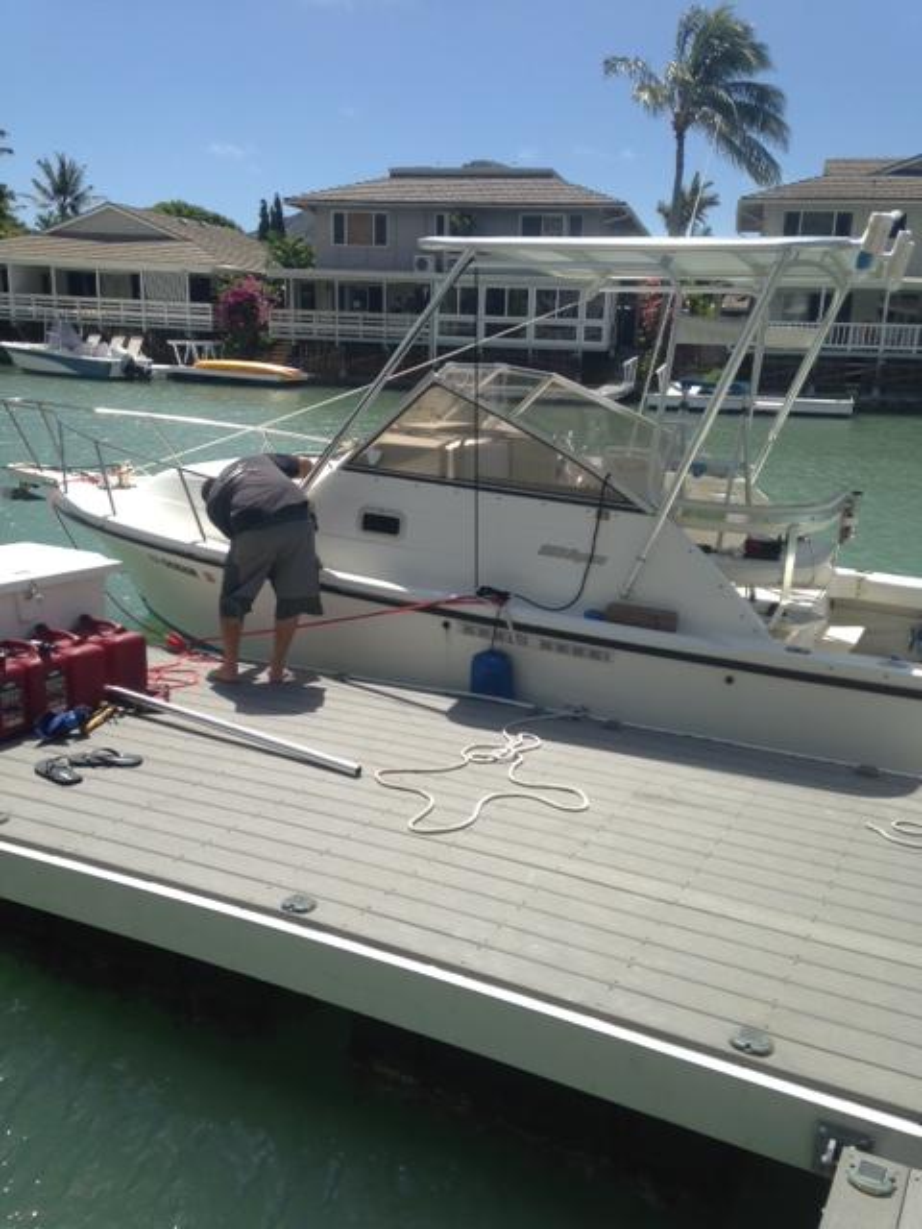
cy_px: 614
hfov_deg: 42.9
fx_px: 1172
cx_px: 461
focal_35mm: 33
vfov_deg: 55.4
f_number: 2.4
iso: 50
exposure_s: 1/1506
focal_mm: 4.12
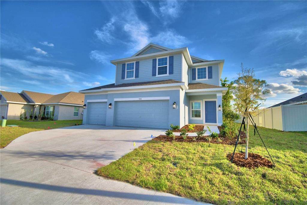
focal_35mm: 15
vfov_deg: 77.3
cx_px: 154
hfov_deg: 100.4
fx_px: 128
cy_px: 102
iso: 100
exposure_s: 1/1000
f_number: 4.5
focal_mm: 10
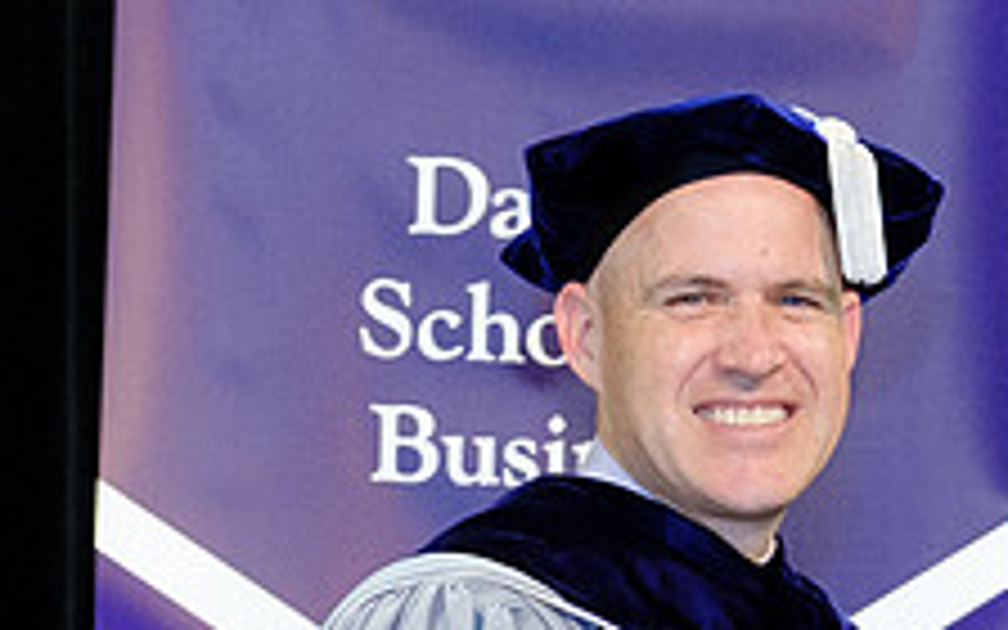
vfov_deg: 6.9
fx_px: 5082
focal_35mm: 185
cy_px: 1116
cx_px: 1258
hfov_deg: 11.1
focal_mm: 27.4
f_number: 4
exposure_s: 1/125
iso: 1600
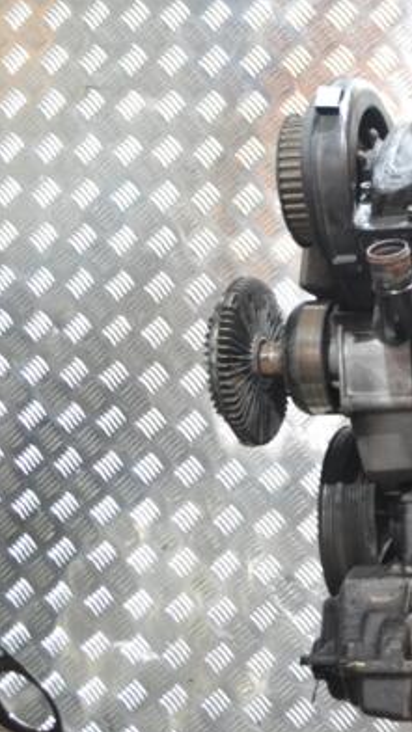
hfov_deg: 16.0
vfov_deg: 29.4
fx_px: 1399
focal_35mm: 72
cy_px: 369
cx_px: 526
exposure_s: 1/15
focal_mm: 30
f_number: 4.5
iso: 3200
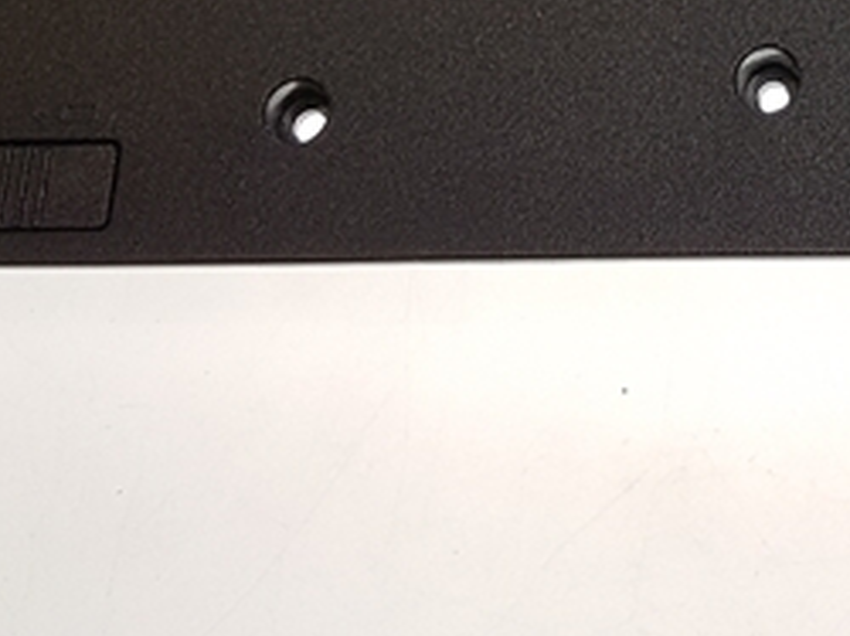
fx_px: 2576
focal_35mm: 105
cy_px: -554
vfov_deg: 12.7
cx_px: 1006
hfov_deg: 17.9
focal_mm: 4.2
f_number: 1.7
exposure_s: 1/182
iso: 40
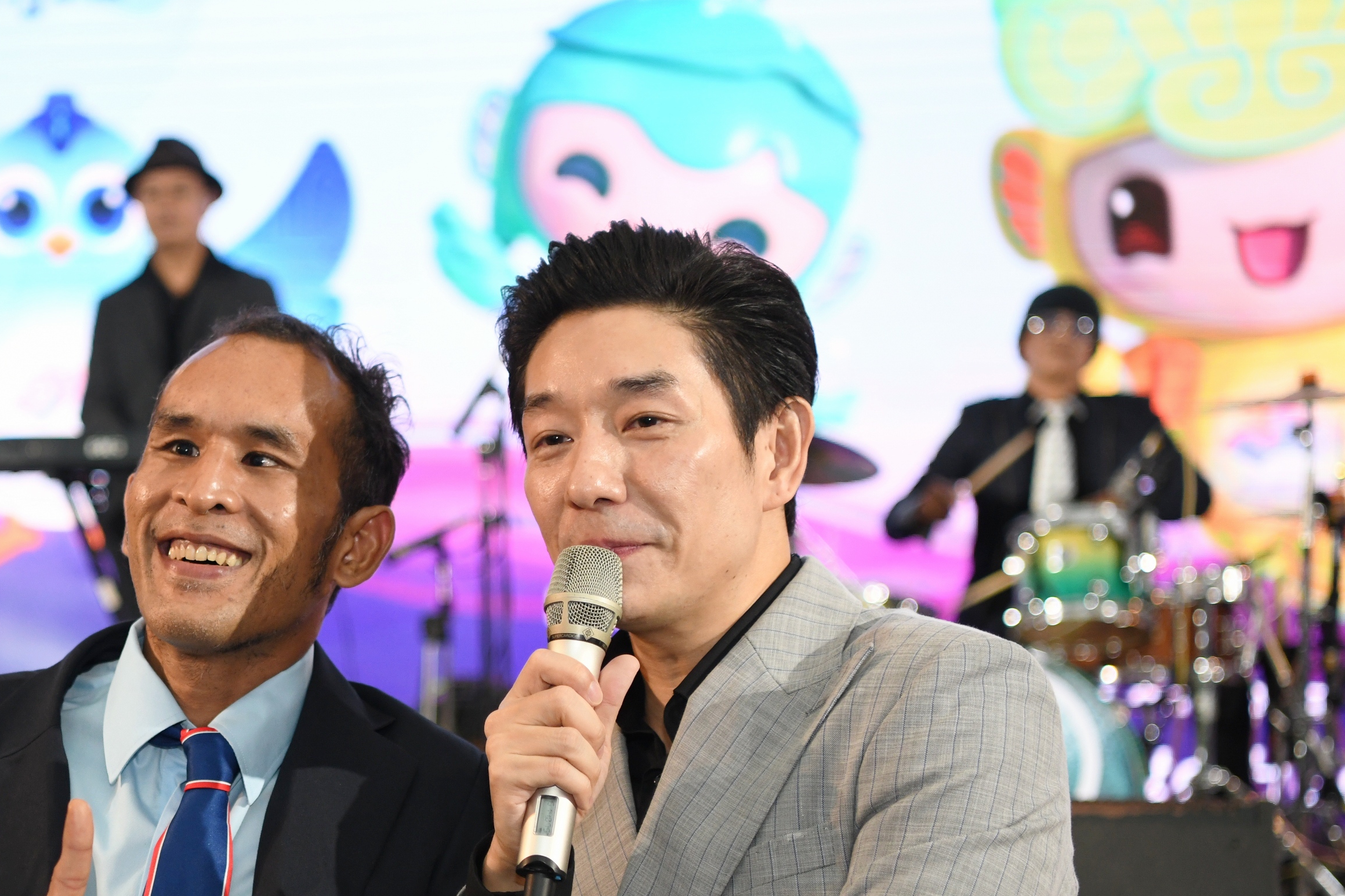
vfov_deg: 15.3
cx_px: 242
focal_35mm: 89
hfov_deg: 22.5
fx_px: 3325
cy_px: 729
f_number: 2.8
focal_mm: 50
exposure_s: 1/200
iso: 1000
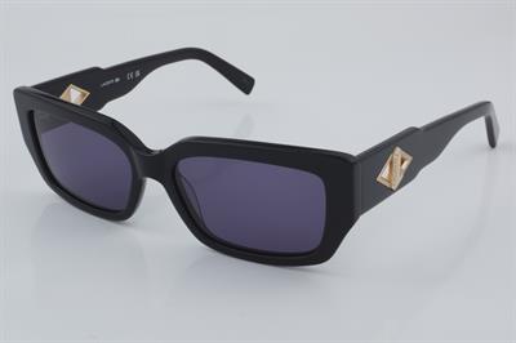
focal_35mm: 60
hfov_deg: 33.4
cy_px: 172
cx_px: 258
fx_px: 859
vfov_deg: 22.6
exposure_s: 1/4
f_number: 32
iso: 100
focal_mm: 40
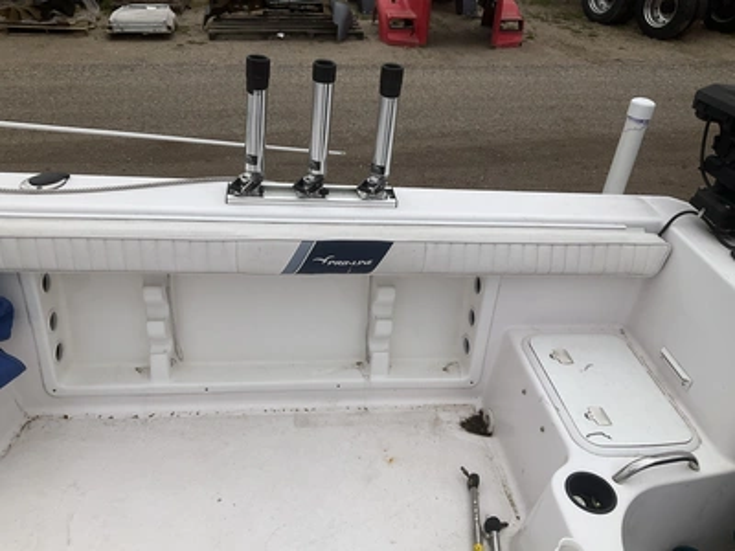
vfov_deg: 48.2
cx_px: 368
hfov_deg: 61.7
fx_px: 616
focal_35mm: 29
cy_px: 276
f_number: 1.8
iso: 25
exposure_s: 1/2141
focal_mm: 3
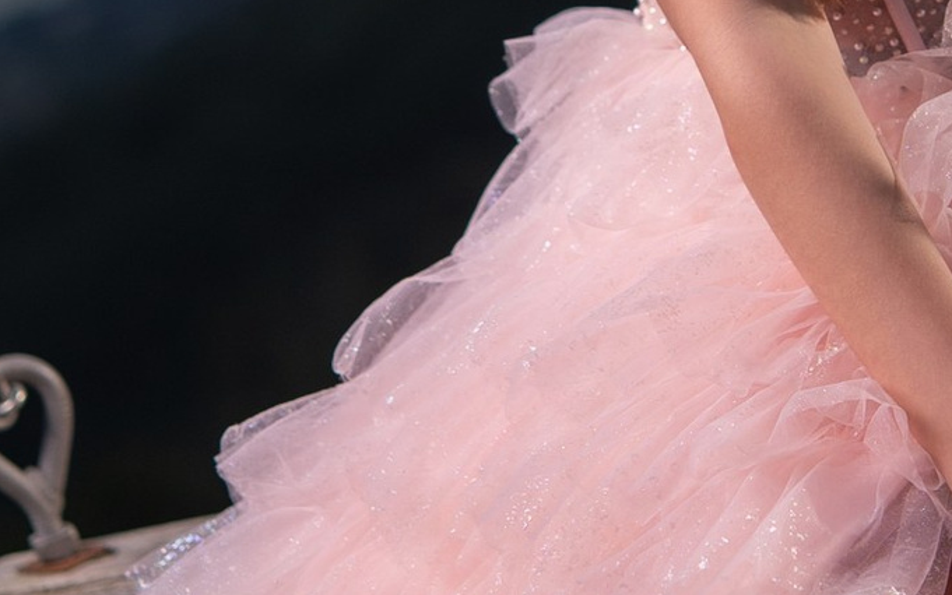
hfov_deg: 10.4
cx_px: 677
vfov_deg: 6.5
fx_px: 5216
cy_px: -38
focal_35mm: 201
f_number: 1.2
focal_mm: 35
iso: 50
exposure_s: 1/1000
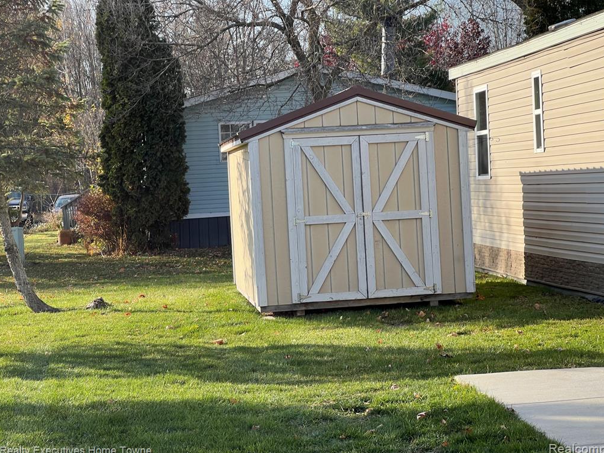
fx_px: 1361
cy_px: 229
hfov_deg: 25.0
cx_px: 303
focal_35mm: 78
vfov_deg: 18.9
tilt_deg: +0.3
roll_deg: +2.6
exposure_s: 1/272
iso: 32
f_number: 2.8
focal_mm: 9
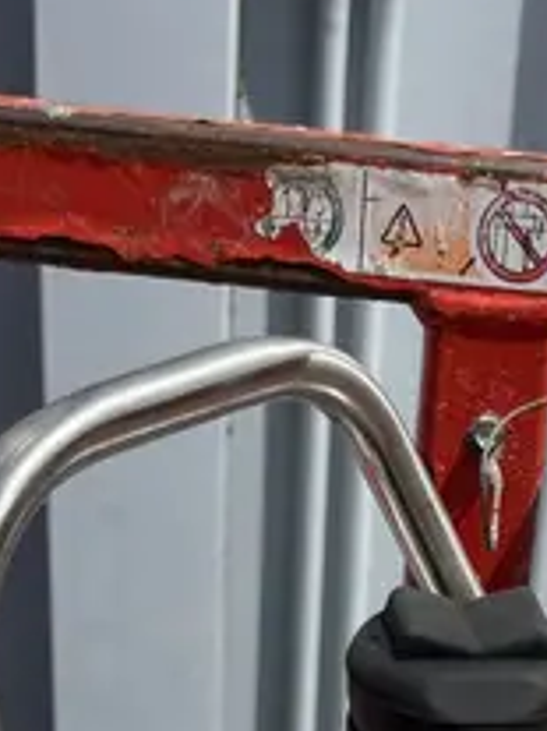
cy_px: 1280
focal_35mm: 92
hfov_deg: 15.9
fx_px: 1940
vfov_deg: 17.6
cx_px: 434
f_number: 1.6
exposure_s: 1/5556
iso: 50
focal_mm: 5.1
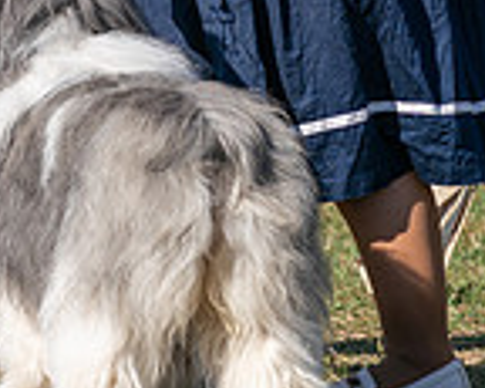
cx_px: -12
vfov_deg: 2.3
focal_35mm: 685
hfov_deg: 2.8
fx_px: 9826
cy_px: -250
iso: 125
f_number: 4.5
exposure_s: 1/1250
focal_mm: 156
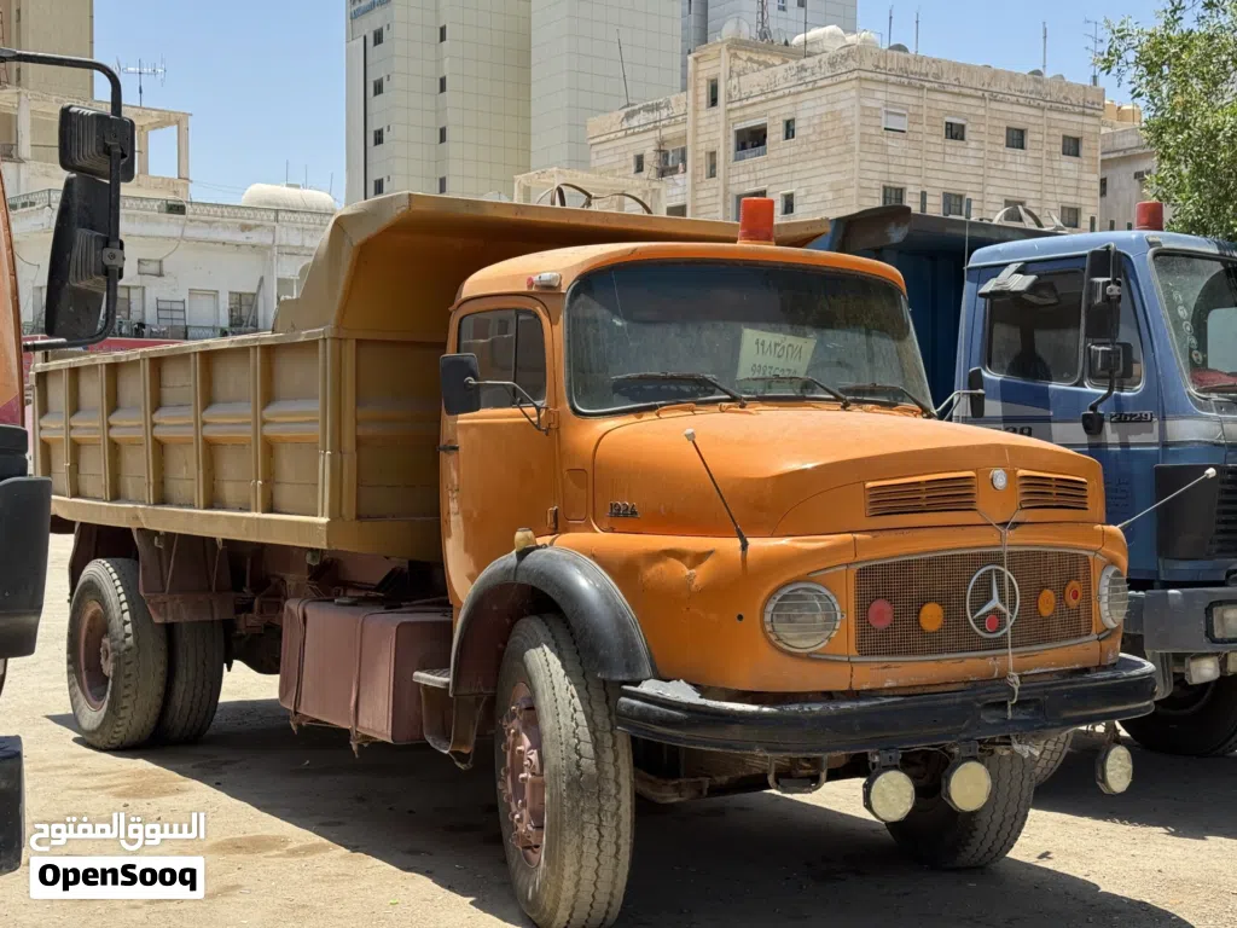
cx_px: 618
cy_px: 464
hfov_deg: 39.7
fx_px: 1715
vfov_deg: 30.3
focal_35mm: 48
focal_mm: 6.76
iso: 64
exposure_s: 1/2611
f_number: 1.78
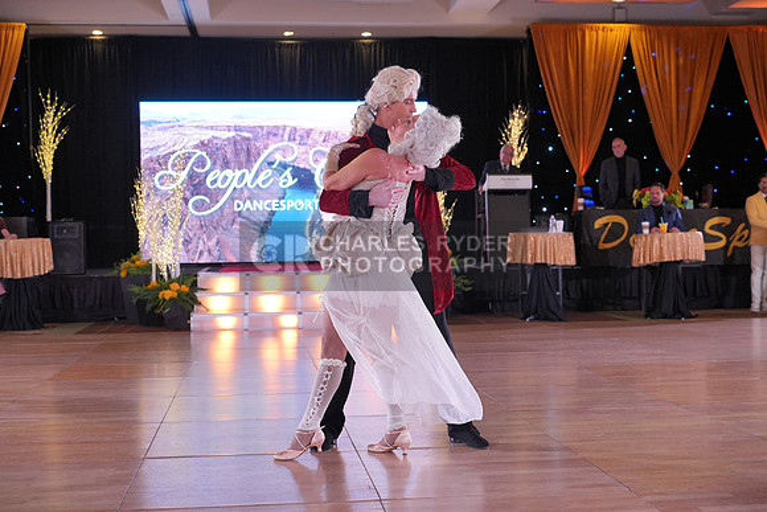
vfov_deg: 27.0
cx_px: 384
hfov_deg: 39.6
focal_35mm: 50
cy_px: 256
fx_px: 1065
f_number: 4
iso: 2000
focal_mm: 50
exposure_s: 1/400
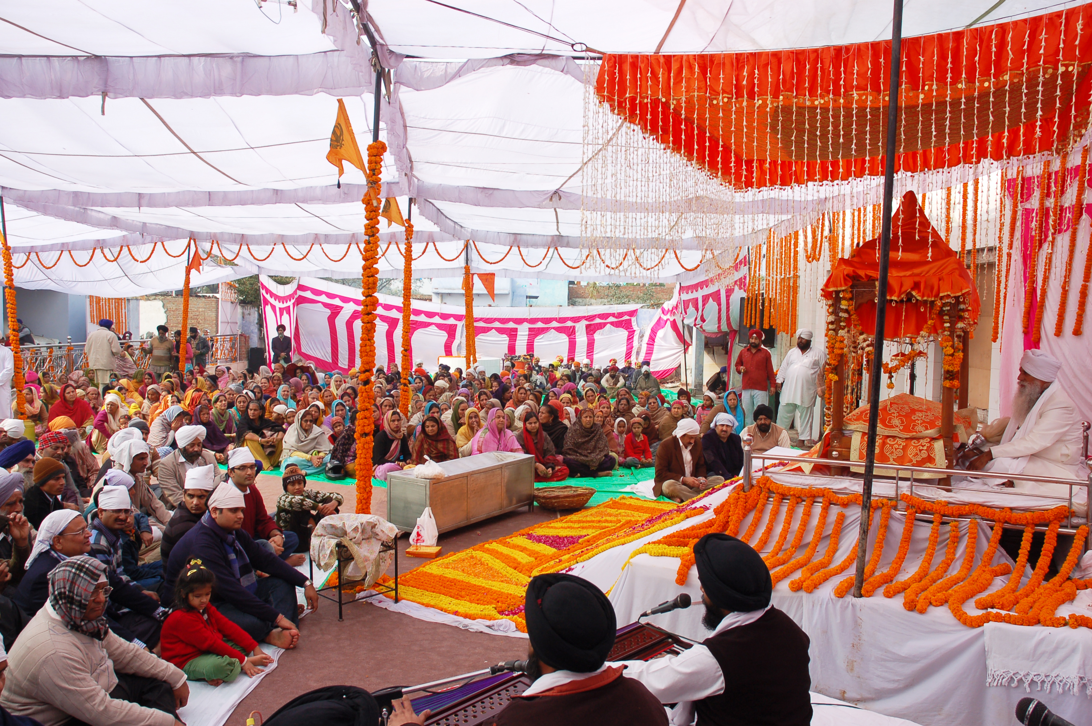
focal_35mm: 27
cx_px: 546
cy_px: 363
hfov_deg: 67.4
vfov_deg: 47.8
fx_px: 818
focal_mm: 18
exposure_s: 1/250
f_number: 8
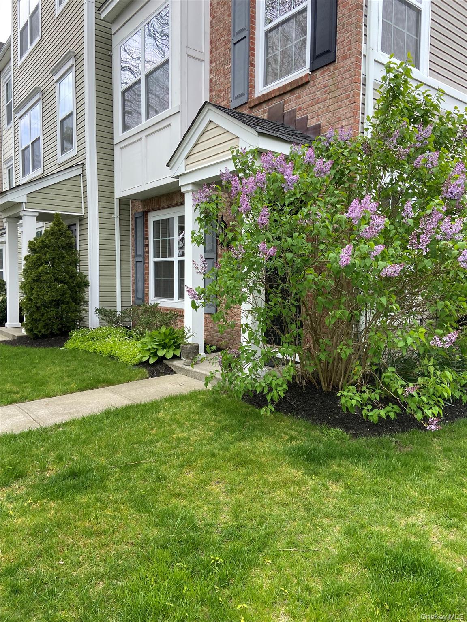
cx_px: 234
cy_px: 311
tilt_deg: -2.6
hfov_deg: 53.1
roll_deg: -0.7
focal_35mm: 26
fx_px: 468
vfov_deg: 67.3
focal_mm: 4.25
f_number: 1.8
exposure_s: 1/724
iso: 32
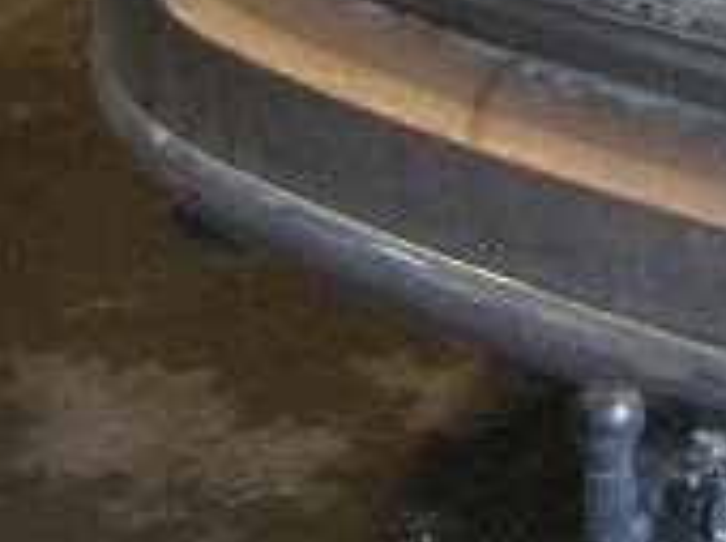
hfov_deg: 13.7
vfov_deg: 10.7
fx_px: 2765
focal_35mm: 132
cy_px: -341
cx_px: 1226
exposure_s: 1/13
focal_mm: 5.8
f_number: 2.6
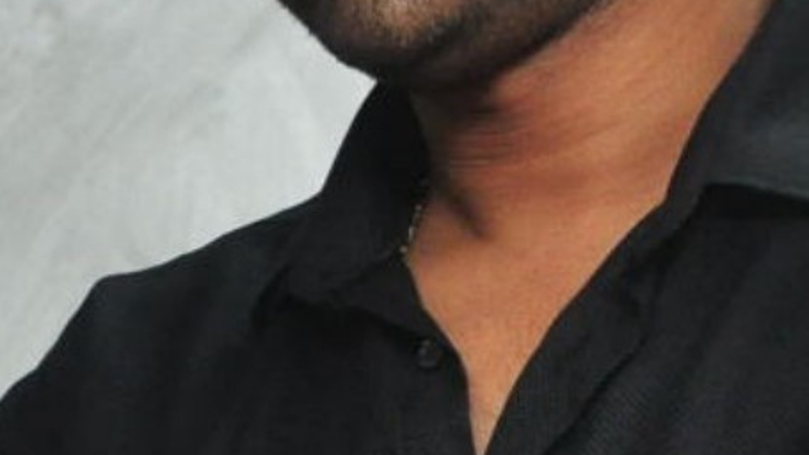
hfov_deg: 4.4
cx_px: -373
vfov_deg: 2.5
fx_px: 10362
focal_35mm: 483
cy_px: 439
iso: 1600
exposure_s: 1/125
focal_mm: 62
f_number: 6.3
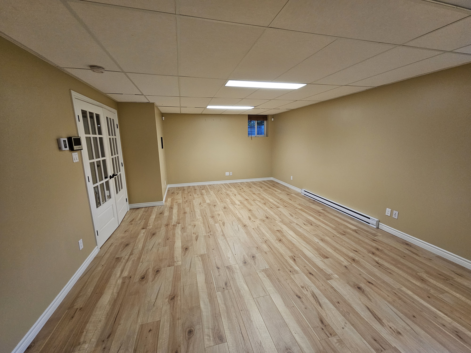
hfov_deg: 106.2
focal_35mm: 13
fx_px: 177
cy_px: 176
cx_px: 236
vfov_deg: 89.9
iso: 200
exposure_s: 1/60
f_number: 2.2
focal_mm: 2.2
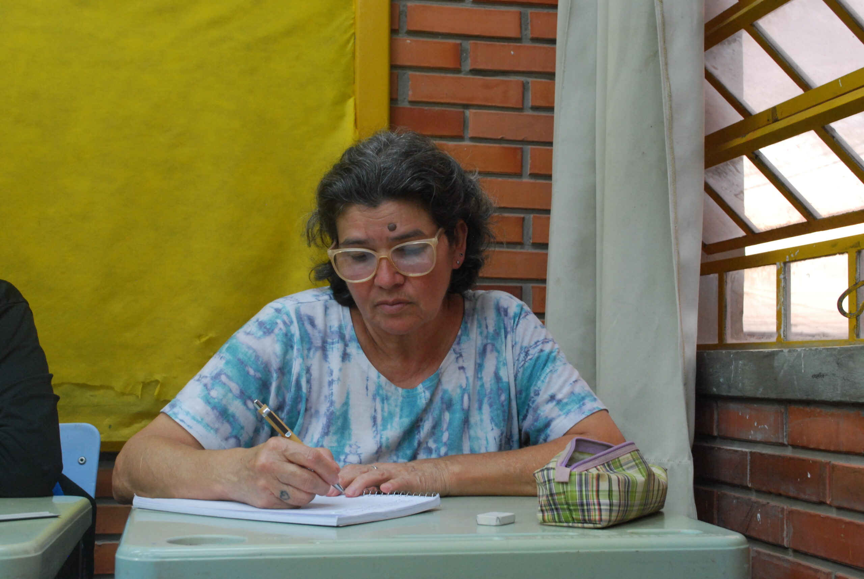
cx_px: 432
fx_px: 1262
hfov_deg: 37.8
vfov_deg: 25.8
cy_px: 290
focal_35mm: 52
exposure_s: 1/13
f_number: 9
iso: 800
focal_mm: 35
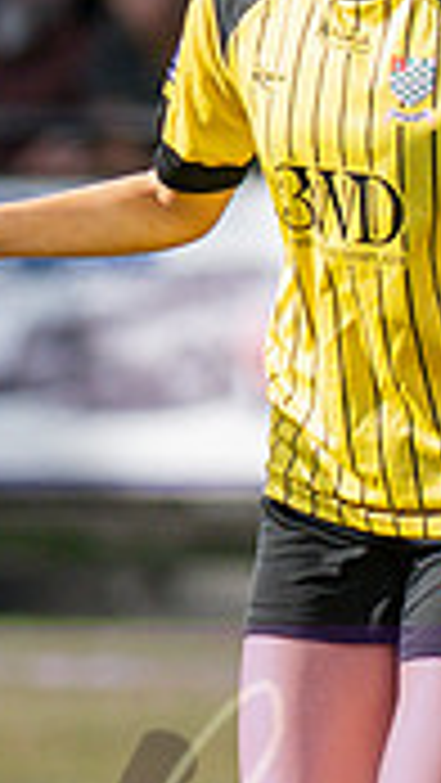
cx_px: -175
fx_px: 47954
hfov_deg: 0.5
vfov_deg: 0.9
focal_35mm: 2309
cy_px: 839
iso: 200
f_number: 4
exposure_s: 1/2000
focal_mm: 300
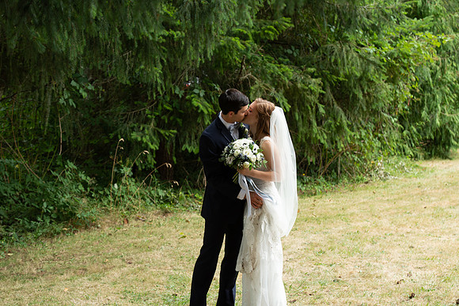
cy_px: 153
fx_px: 1148
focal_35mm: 90
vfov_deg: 15.2
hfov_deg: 22.6
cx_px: 230
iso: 400
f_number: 5.6
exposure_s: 1/125
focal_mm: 90
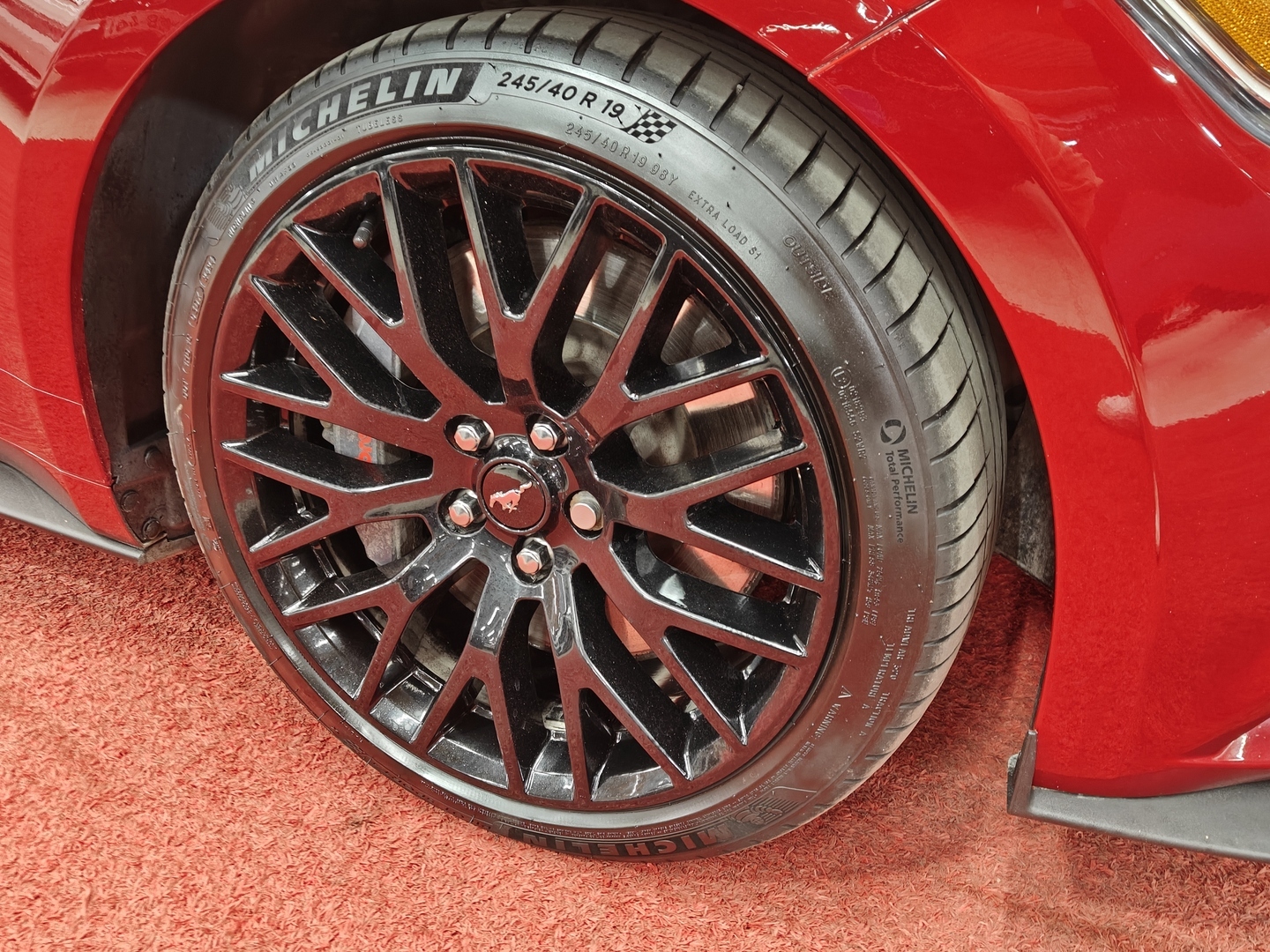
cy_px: 476
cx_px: 635
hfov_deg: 58.4
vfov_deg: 45.4
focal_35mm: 31
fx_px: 1137
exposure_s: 1/33
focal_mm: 5.59
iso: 160
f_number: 1.8
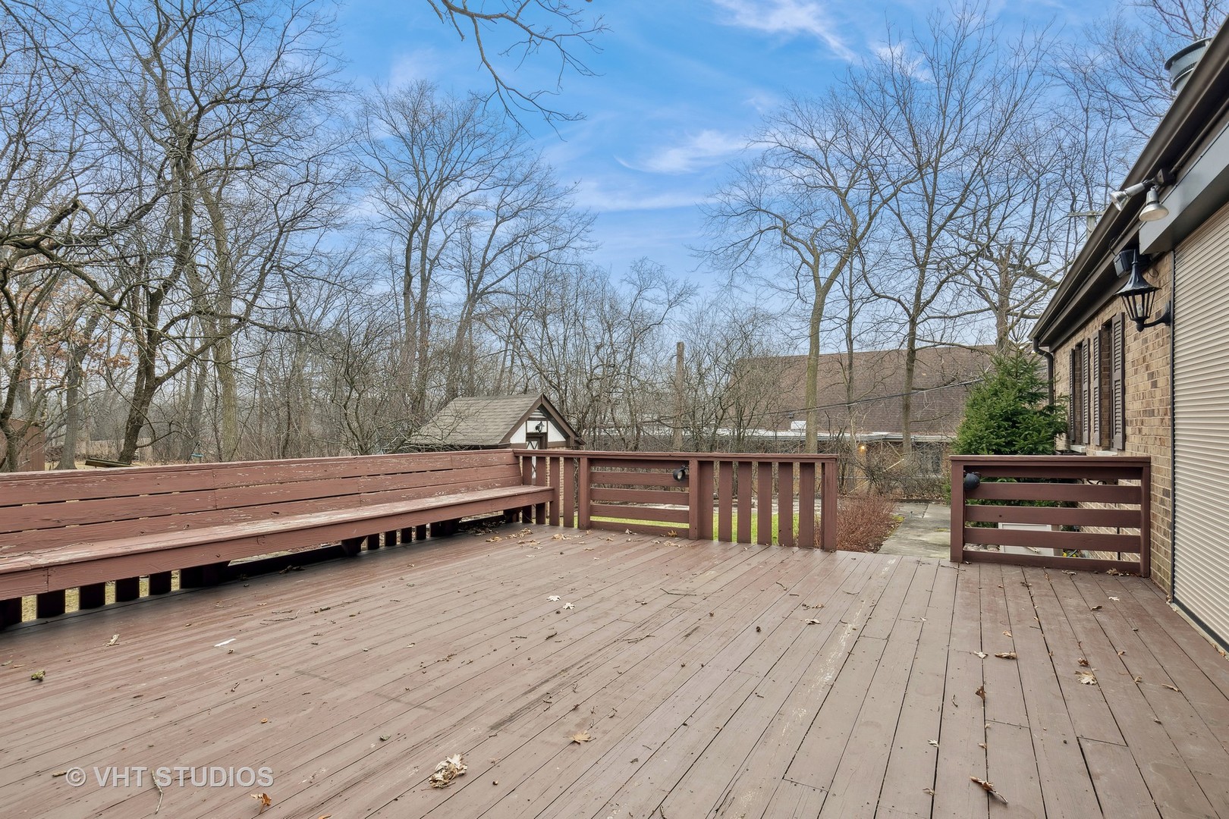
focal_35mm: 18
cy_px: 410
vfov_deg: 67.4
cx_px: 614
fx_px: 614
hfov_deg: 90.0
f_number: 9
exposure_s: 1/30
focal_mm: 12
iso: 200
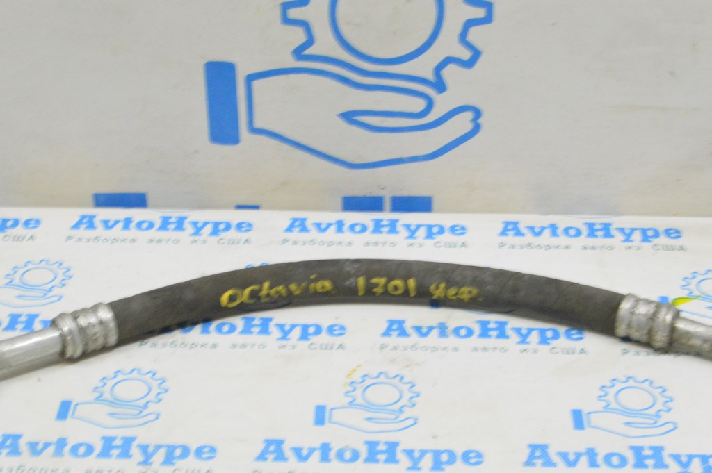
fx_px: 1482
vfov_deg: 18.2
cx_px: 356
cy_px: 236
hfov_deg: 27.0
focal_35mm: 75
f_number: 20
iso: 6400
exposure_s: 1/15
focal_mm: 50
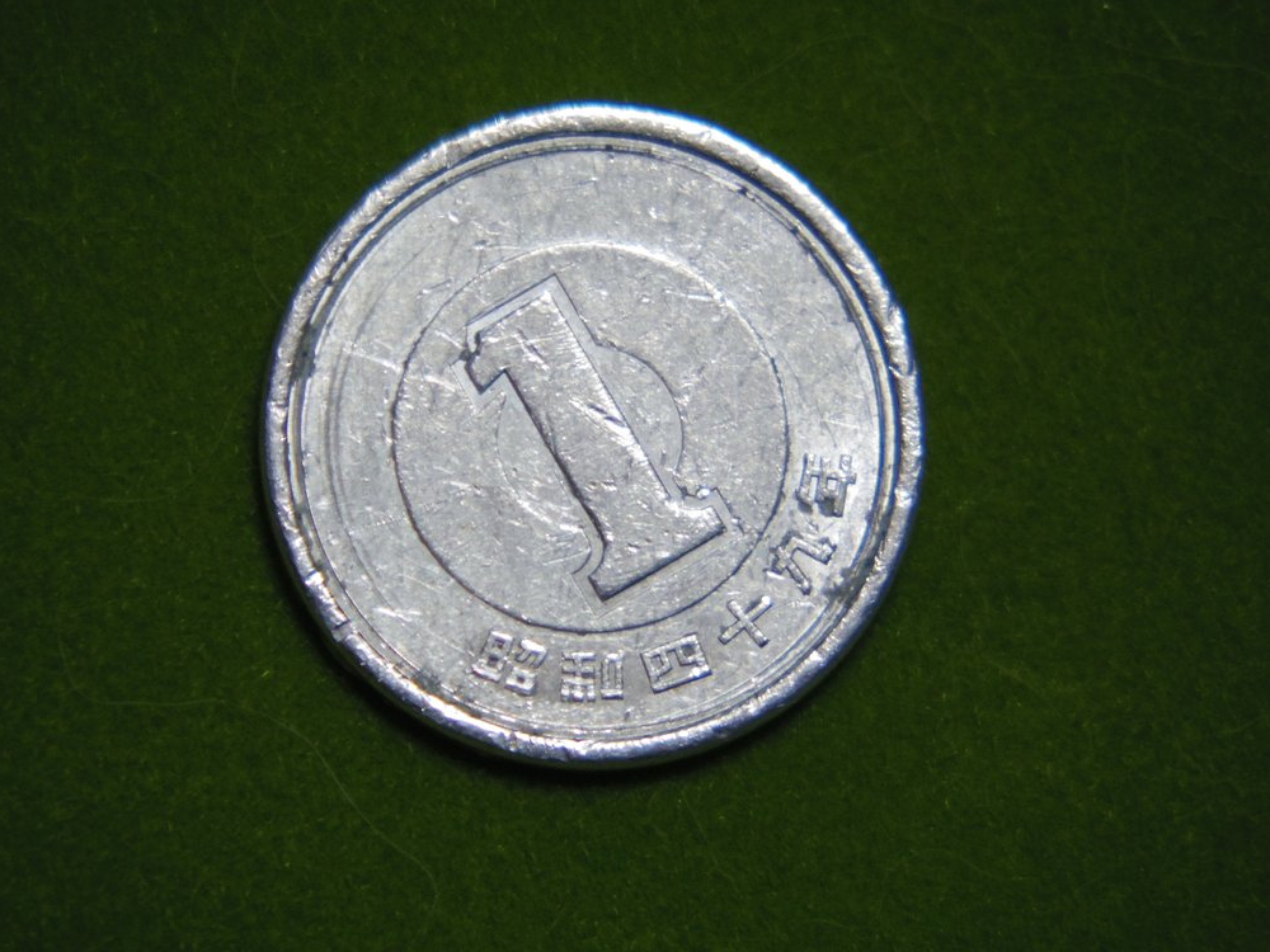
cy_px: 485
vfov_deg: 5.8
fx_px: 9429
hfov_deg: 7.7
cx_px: 626
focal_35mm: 257
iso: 400
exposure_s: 1/100
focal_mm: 45
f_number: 2.8
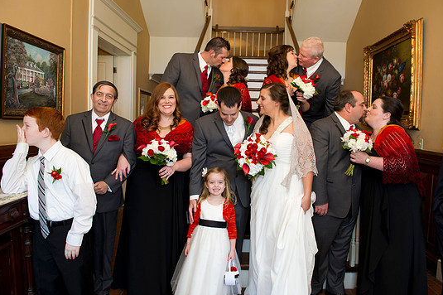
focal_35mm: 26
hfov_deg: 69.3
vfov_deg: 49.5
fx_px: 320
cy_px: 144
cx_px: 238
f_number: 5
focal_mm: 24
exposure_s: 1/60
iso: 800
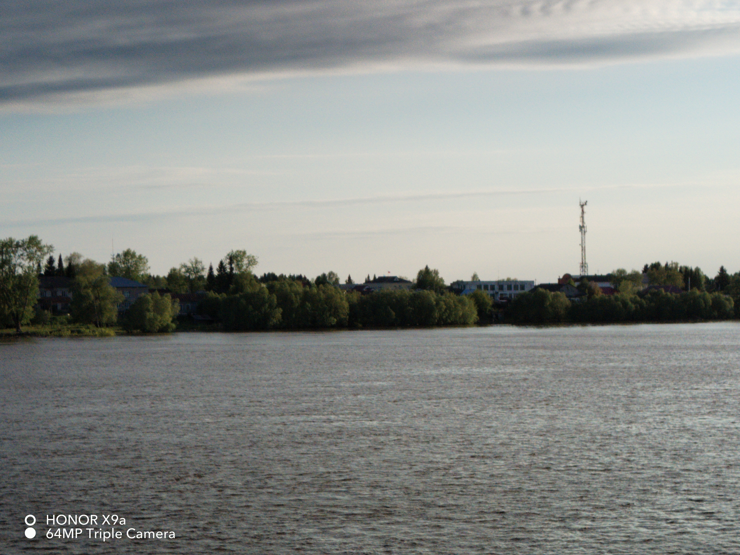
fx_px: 1667
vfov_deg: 18.9
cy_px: 278
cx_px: 370
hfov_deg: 25.0
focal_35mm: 78
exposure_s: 1/1282
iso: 100
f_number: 1.8
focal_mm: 4.75
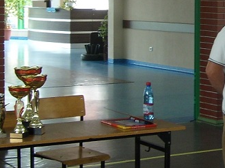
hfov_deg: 17.4
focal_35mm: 110
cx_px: 231
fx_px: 714
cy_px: 4
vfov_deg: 13.3
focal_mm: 5.8
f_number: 2.8
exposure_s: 1/47
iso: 50
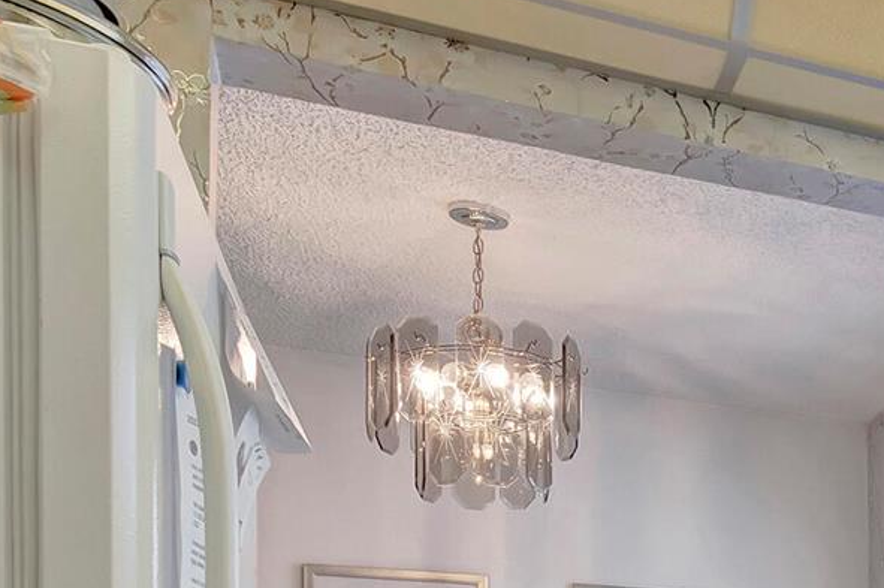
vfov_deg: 22.3
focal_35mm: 52
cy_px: 833
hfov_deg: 30.0
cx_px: 1164
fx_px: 1276
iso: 1100
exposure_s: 1/15
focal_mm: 10
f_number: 8
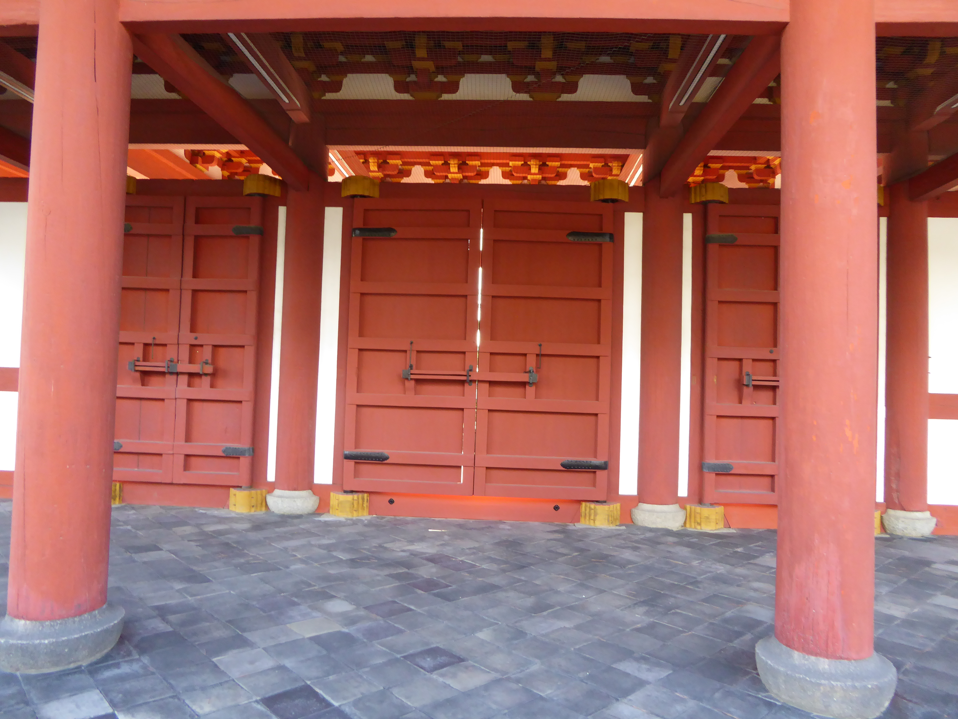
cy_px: 360
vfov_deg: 54.9
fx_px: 692
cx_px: 479
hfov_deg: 69.4
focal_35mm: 25
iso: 320
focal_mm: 4.3
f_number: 3.3
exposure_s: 1/60
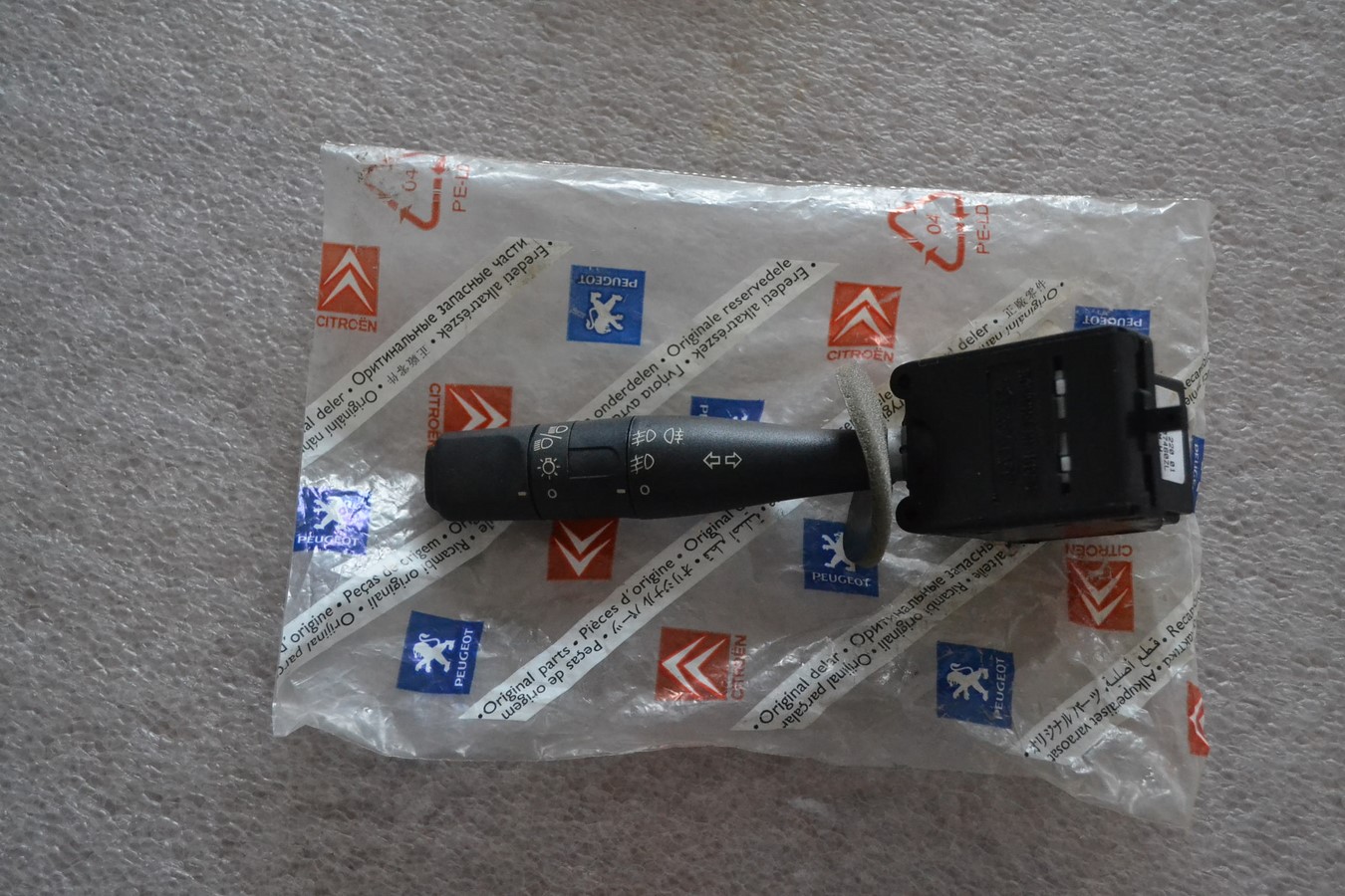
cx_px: 672
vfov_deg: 31.9
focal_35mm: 42
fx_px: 1569
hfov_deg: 46.4
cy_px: 448
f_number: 4.5
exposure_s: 1/50
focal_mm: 28
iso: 3200
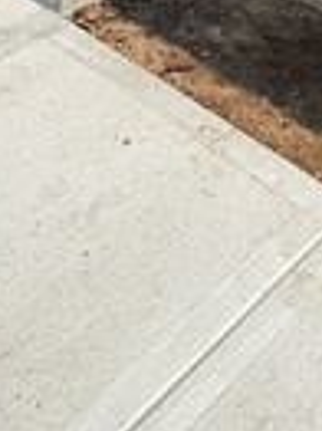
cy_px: -321
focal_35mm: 57
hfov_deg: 20.9
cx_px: 509
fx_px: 708
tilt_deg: -4.9
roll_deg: -3.1
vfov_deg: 22.3
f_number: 2.2
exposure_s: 1/993
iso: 40
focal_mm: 2.22
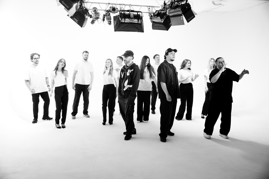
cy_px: 90
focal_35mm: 33
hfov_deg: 56.6
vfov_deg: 39.5
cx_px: 134
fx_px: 250
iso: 250
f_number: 2.8
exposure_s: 1/160
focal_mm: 33.4
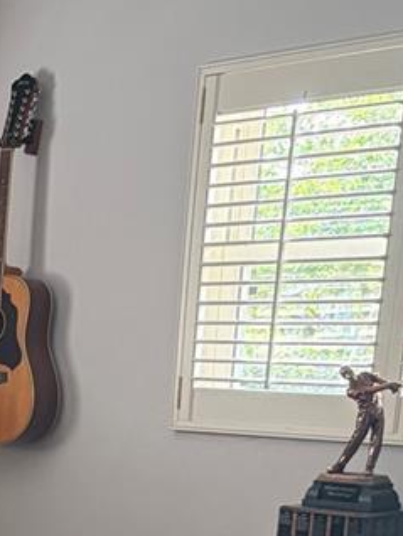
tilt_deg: -16.9
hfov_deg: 13.9
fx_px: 1519
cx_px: -251
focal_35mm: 98
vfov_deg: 18.2
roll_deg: -0.8
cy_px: 765
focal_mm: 5.96
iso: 250
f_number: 1.6
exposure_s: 1/60
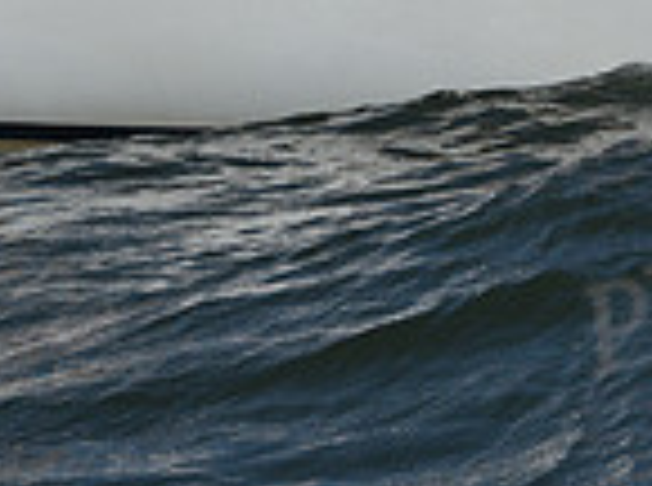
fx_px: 6163
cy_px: -371
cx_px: 355
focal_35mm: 328
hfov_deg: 6.1
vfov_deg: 4.5
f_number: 10
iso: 250
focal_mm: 85
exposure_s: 1/1250
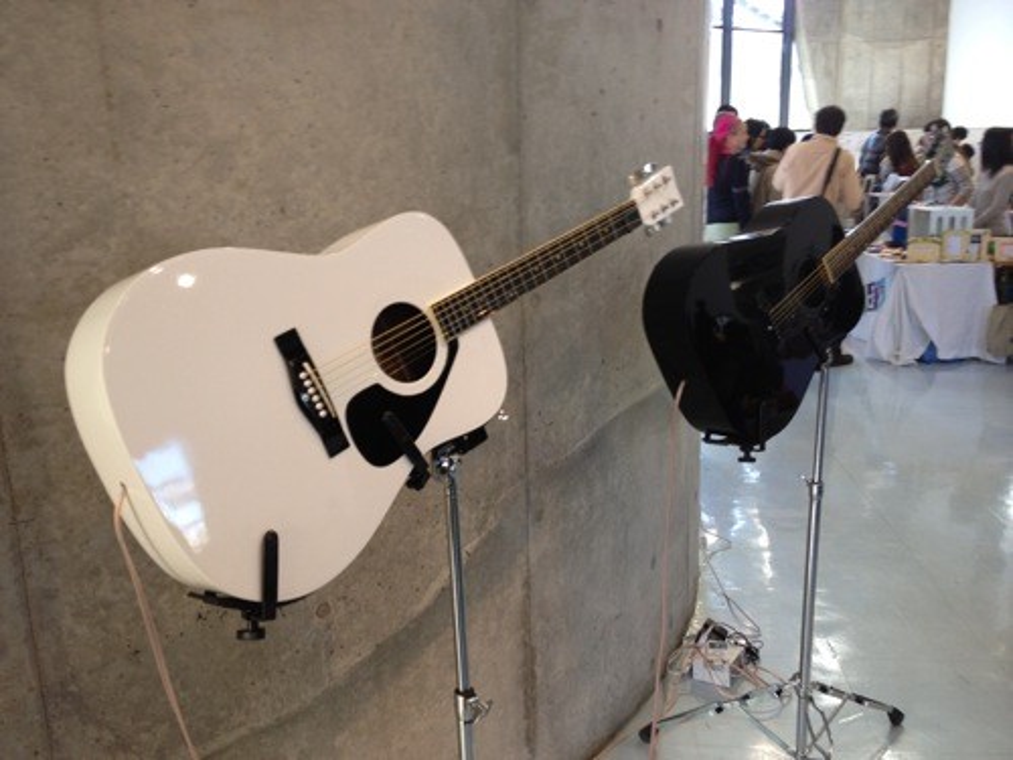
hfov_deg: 52.6
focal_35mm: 35
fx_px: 1024
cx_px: 506
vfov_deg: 40.7
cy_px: 380
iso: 64
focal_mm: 4.28
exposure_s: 1/24
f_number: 2.4
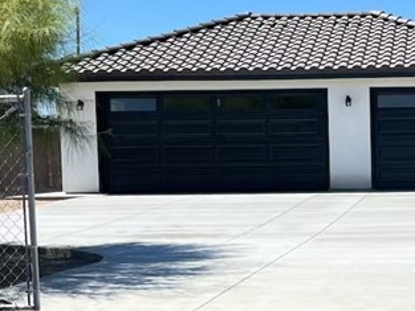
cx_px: 419
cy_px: 222
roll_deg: +1.1
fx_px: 1019
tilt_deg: -4.1
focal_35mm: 85
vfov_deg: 17.3
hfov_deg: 22.1
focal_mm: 5.1
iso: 50
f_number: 1.6
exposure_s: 1/2463
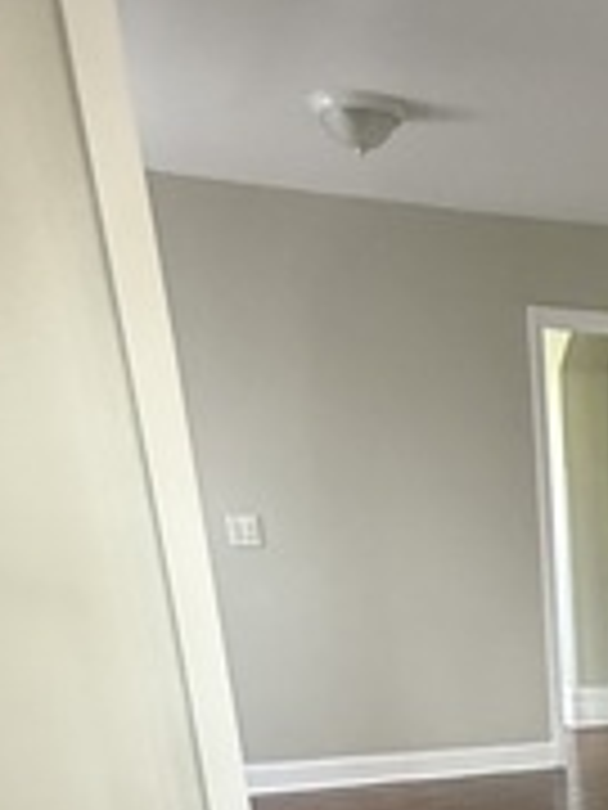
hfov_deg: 25.3
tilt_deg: -23.5
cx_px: 725
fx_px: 1218
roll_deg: -0.1
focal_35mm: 52
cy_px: 1123
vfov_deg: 28.3
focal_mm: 2.22
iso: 320
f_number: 2.2
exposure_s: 1/60
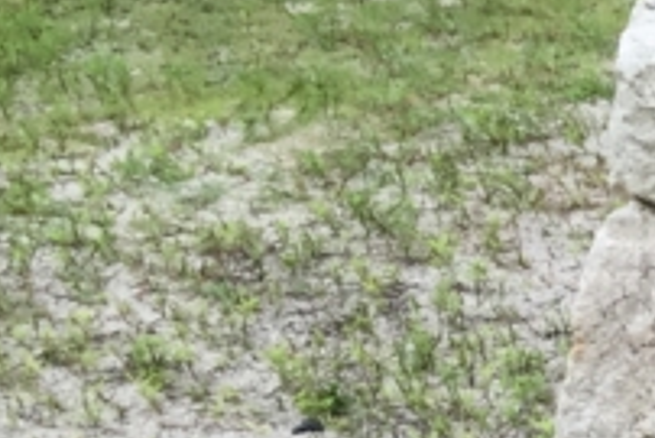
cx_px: 1550
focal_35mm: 153
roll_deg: -3.4
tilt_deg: -33.3
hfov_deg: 11.3
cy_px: 824
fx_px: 2786
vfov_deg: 8.6
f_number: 2.2
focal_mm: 4.15
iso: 32
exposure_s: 1/120
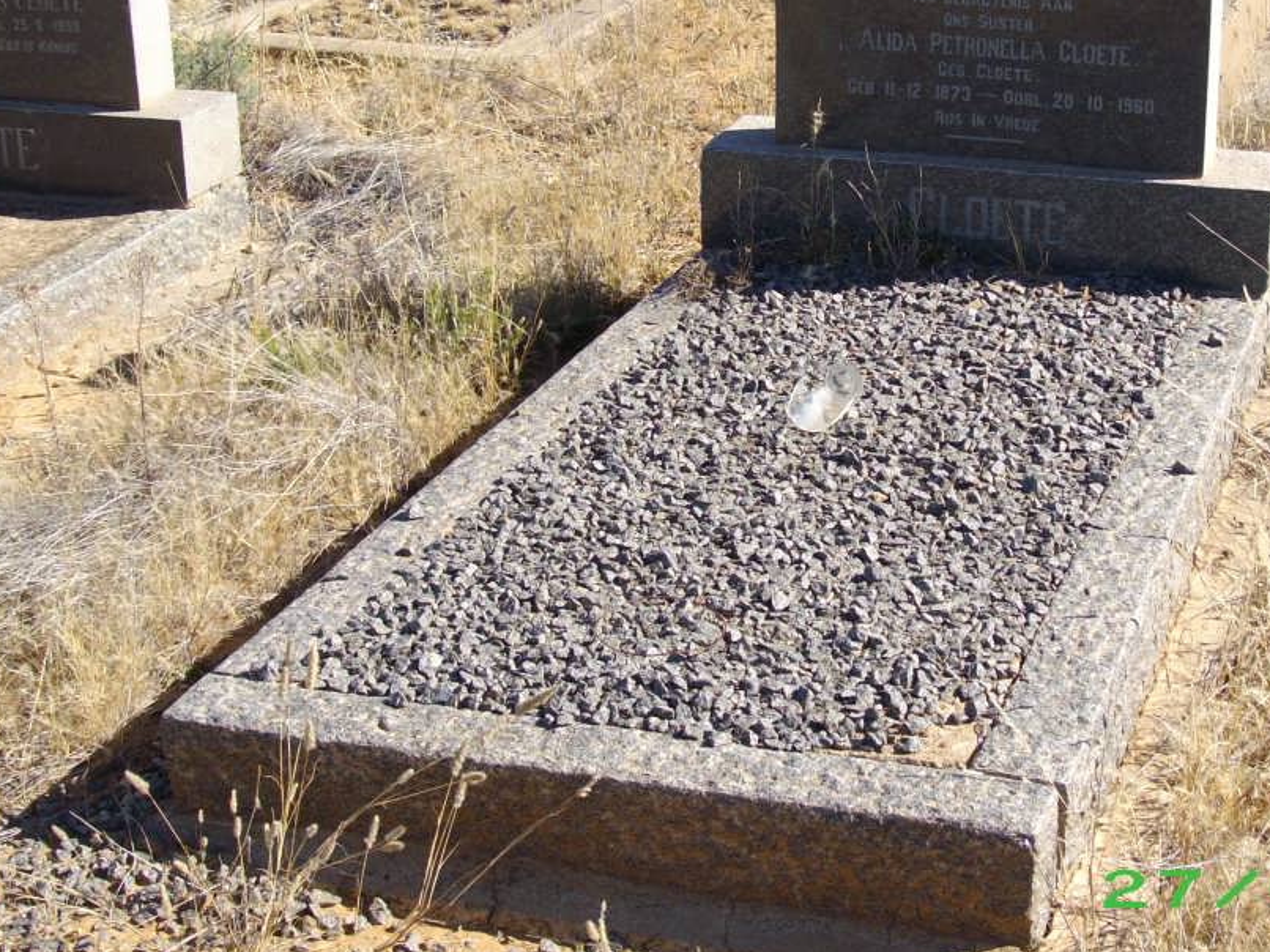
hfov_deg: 28.8
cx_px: 851
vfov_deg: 21.8
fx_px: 2457
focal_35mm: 67
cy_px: 306
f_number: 3
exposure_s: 1/640
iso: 80
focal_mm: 7.4
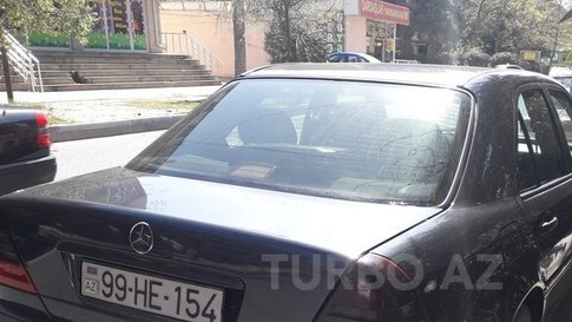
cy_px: 272
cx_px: 382
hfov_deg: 49.6
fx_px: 607
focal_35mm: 40
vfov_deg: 28.9
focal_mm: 3.6
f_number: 1.9
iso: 40
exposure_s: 1/556
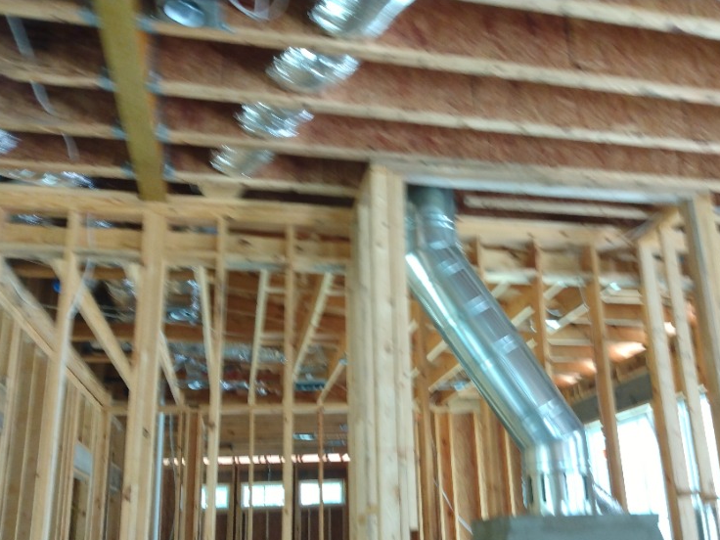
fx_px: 520
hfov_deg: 69.0
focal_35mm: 25
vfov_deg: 54.3
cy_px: 337
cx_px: 414
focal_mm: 3.54
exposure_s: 1/30
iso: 353
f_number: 2
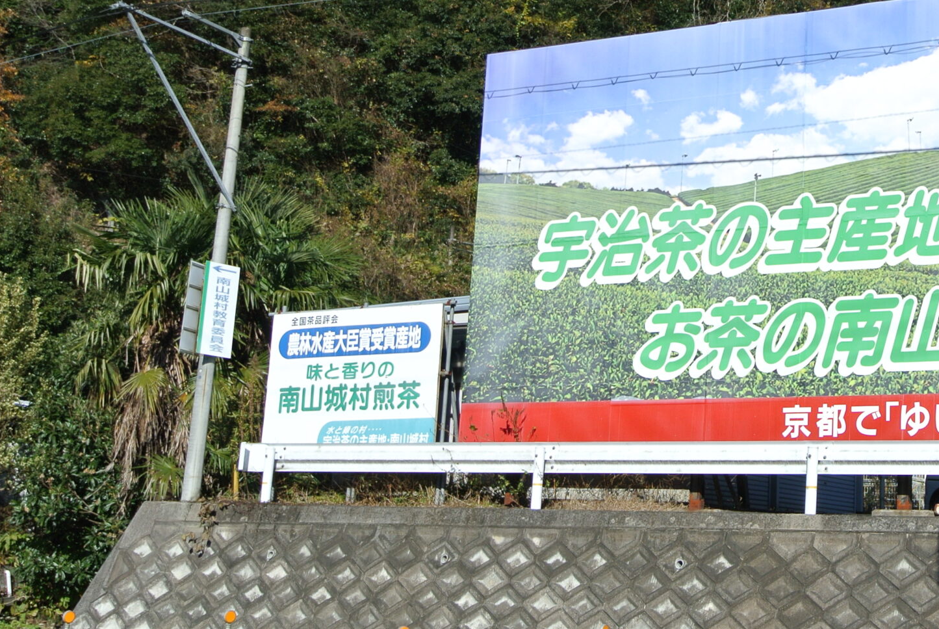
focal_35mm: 62
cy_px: 250
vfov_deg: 21.9
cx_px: 795
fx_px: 1619
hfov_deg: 31.2
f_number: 5.6
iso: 100
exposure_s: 1/500
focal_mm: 13
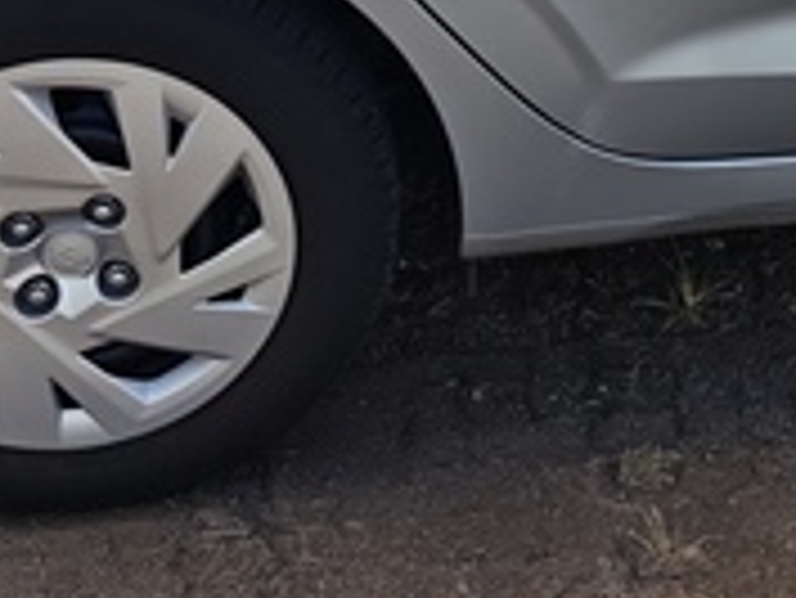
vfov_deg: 13.2
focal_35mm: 104
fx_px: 2393
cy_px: -382
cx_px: 1043
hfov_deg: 17.7
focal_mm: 6.55
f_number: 1.62
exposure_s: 1/2455
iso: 50
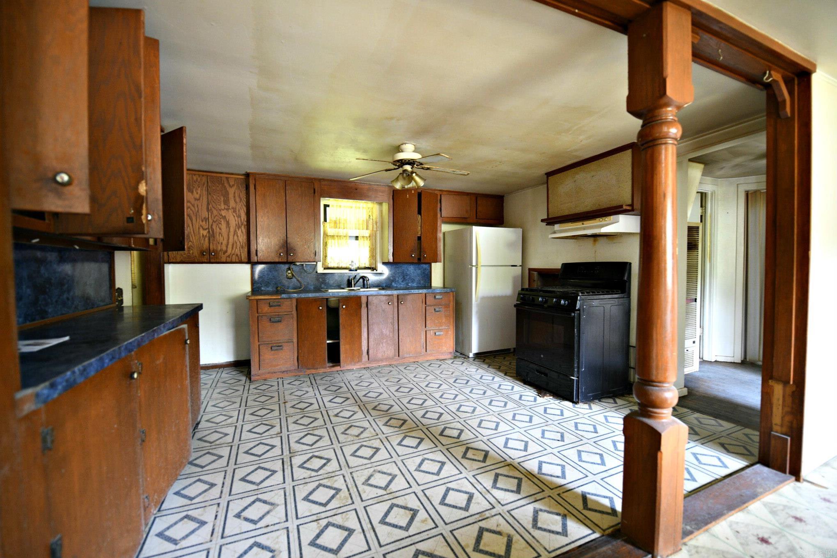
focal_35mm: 14
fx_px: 325
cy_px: 279
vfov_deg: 81.2
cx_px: 418
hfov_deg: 104.3
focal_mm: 14
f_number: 2.8
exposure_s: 1/15
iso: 1800
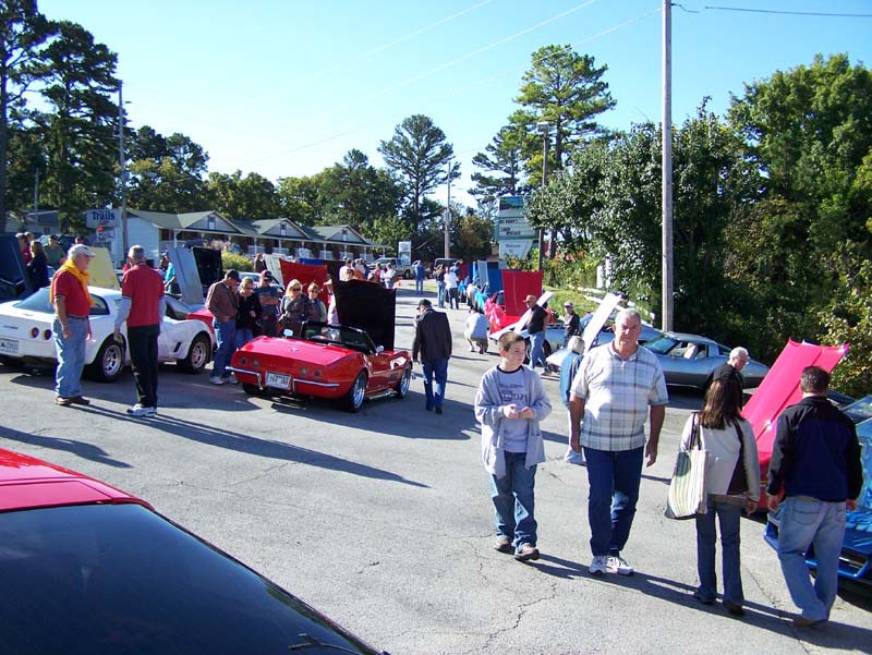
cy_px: 328
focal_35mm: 38
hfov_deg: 49.0
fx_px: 958
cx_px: 436
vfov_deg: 37.8
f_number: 2.8
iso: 80
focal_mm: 6.3
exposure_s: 1/640
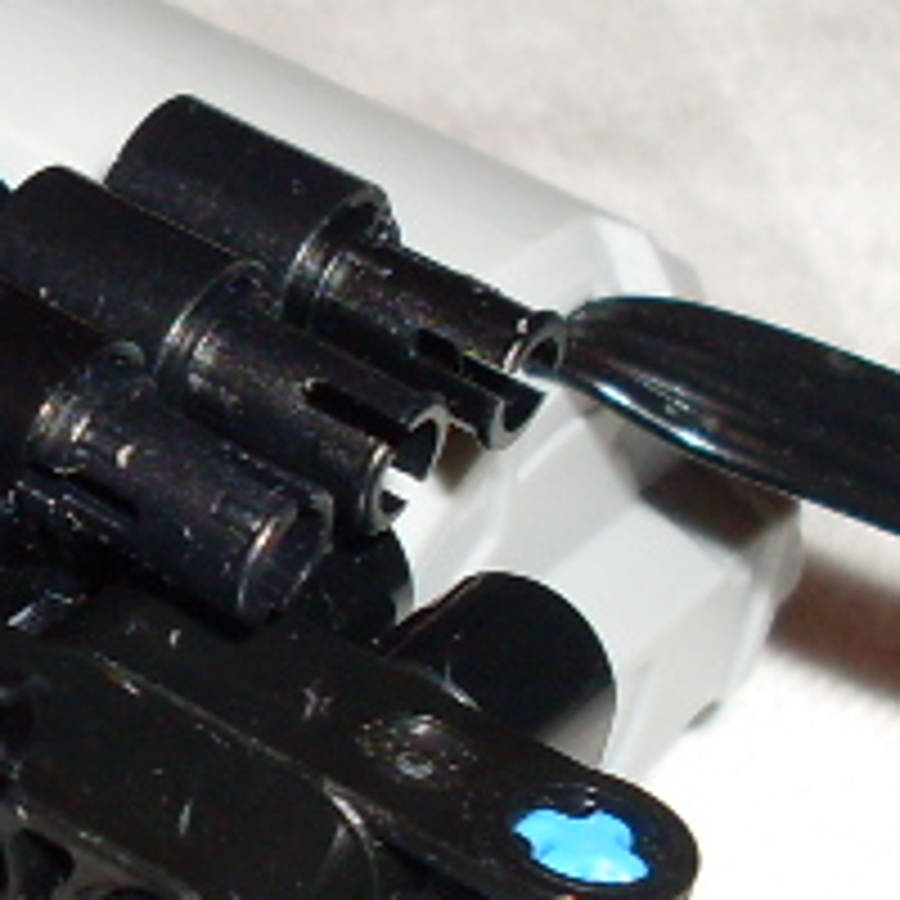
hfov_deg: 9.8
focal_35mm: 172
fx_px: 5059
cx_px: -513
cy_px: 626
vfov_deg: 10.2
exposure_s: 1/45
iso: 100
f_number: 2.8
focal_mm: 6.3
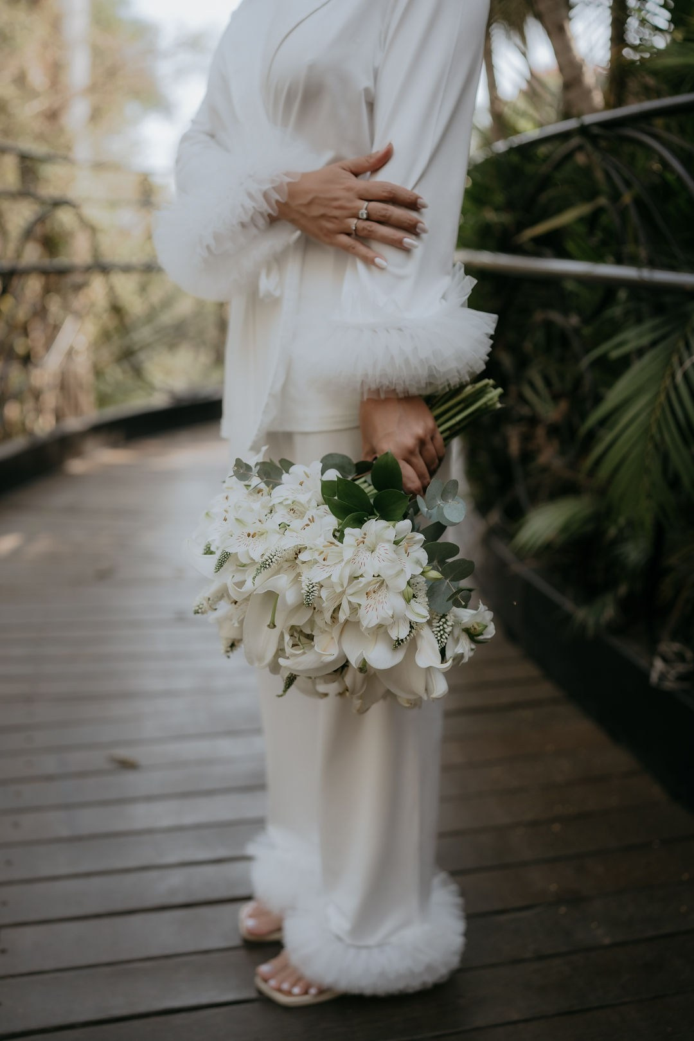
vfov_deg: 54.4
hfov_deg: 37.9
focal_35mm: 35
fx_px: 1012
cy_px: 520
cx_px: 347
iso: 160
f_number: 2
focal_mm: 35
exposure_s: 1/640
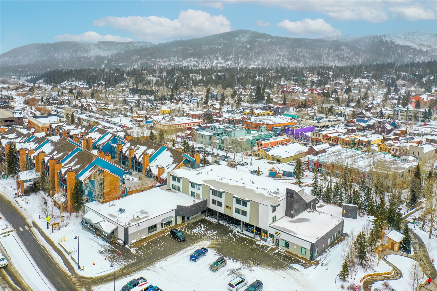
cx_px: 218
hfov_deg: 65.5
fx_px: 340
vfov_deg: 46.4
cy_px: 146
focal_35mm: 28
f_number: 5
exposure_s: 1/240
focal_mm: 10.26
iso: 100
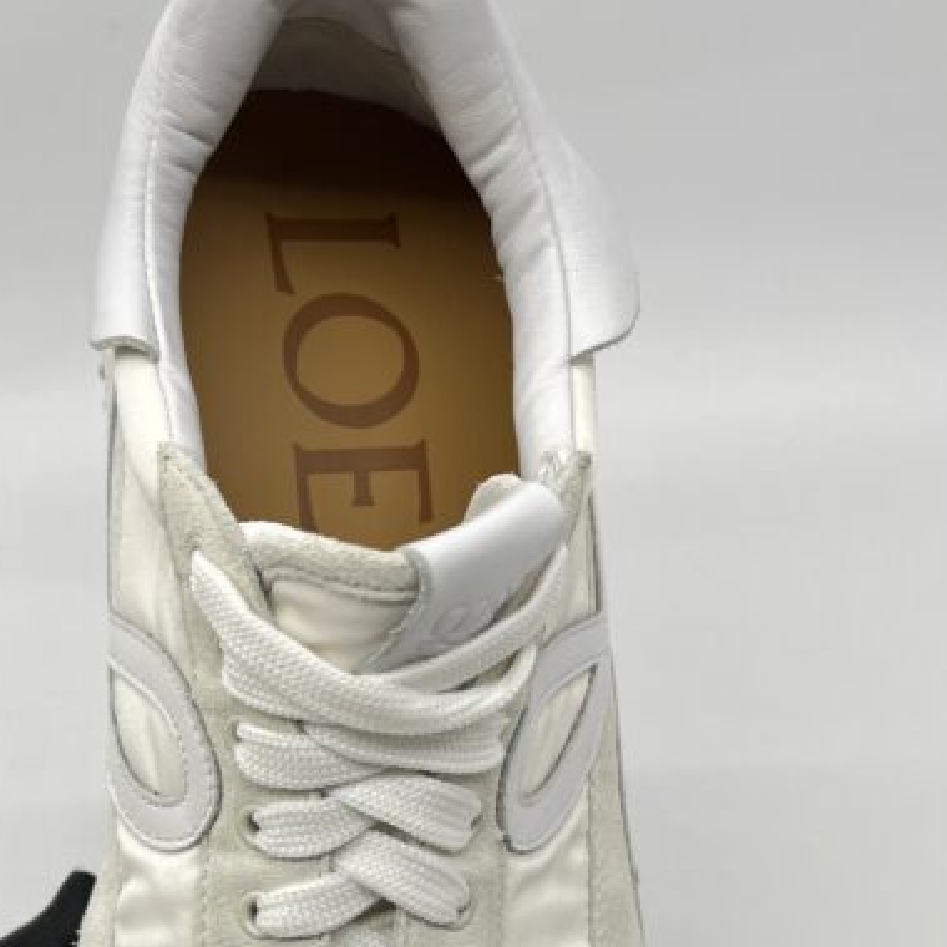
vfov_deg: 27.2
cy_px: 750
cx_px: 381
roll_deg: +0.6
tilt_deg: -42.3
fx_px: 1919
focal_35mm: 62
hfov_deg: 27.7
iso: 40
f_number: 1.5
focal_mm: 5.7
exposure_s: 1/157
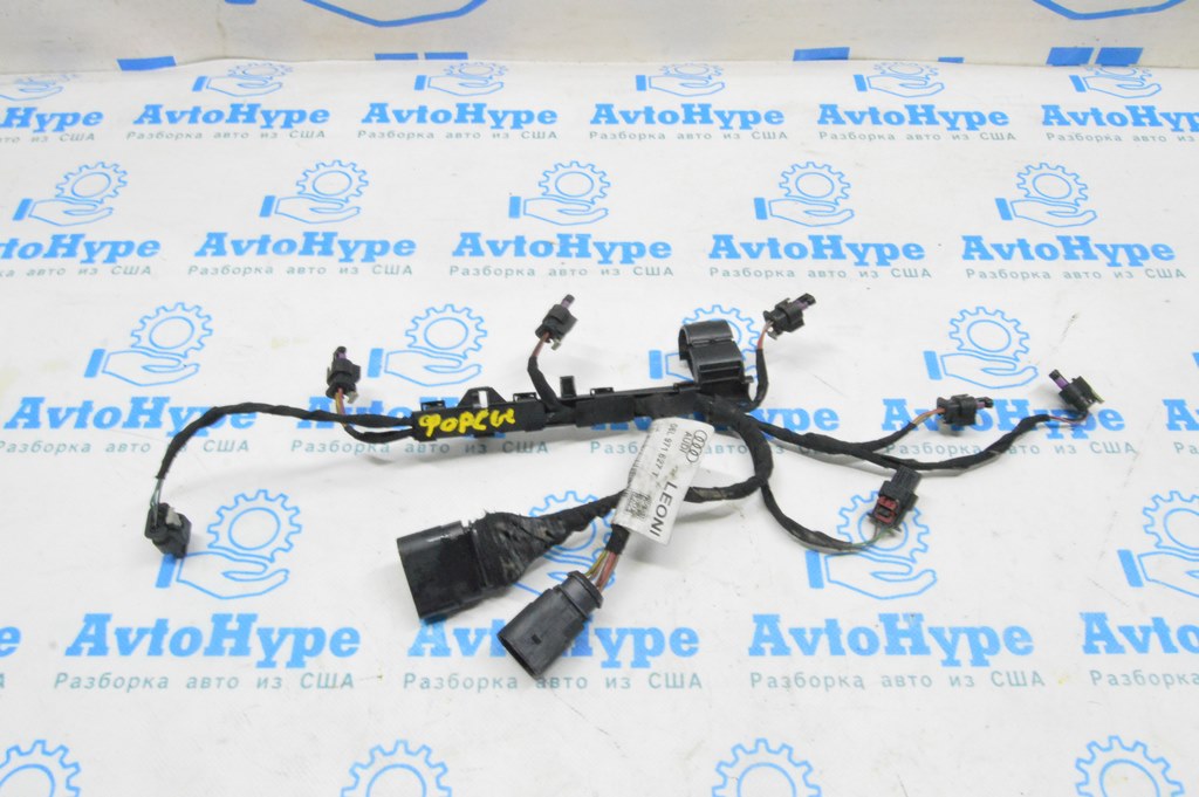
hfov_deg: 57.3
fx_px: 1098
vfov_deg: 39.9
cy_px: 398
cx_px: 600
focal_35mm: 33
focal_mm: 22
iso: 6400
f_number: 20
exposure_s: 1/15
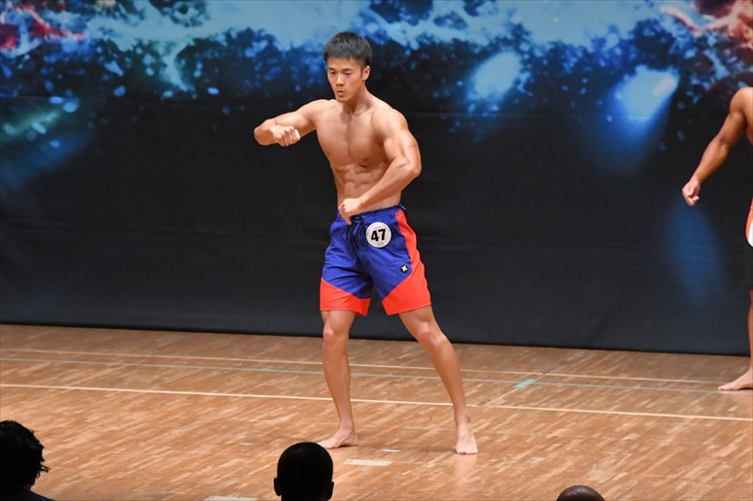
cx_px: 376
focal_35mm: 285
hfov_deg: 7.2
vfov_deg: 4.8
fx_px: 5958
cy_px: 250
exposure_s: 1/400
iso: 8000
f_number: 5.6
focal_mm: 190
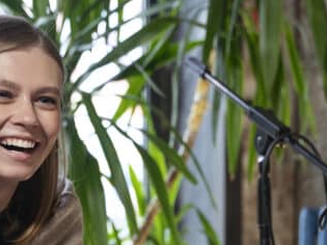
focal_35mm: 115
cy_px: 265
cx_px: 240
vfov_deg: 12.7
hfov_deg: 17.0
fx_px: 1086
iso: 1000
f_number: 2.8
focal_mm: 49
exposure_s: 1/200
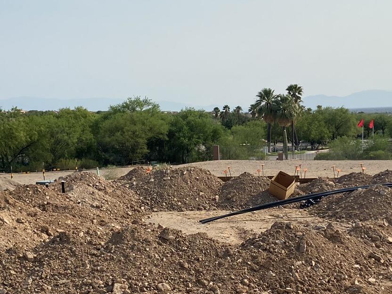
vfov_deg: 22.8
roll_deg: +1.6
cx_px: 241
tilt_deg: -7.8
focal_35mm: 64
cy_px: 200
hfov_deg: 30.2
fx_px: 725
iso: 32
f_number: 1.8
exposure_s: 1/4444
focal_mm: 4.25
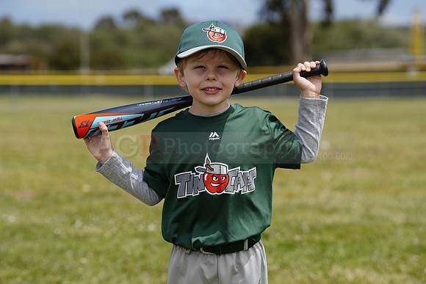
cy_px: 142
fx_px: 1456
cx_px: 213
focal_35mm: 123
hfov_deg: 16.6
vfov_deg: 11.2
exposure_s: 1/400
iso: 50
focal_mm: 123
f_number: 5
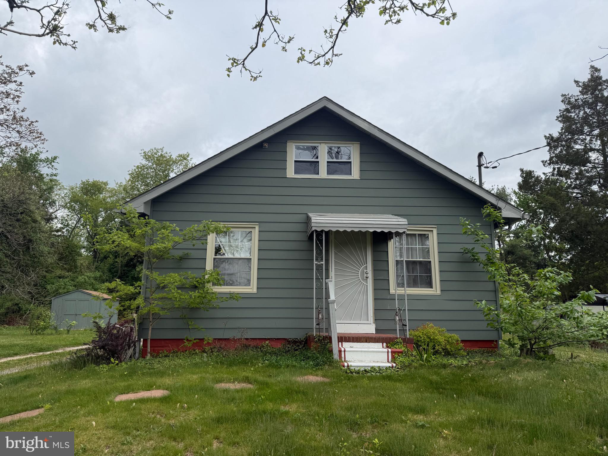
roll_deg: -1.7
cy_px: 228
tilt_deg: +12.9
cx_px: 304
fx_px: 422
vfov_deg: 56.8
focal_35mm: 24
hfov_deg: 71.6
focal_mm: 6.76
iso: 80
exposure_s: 1/4673
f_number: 1.78
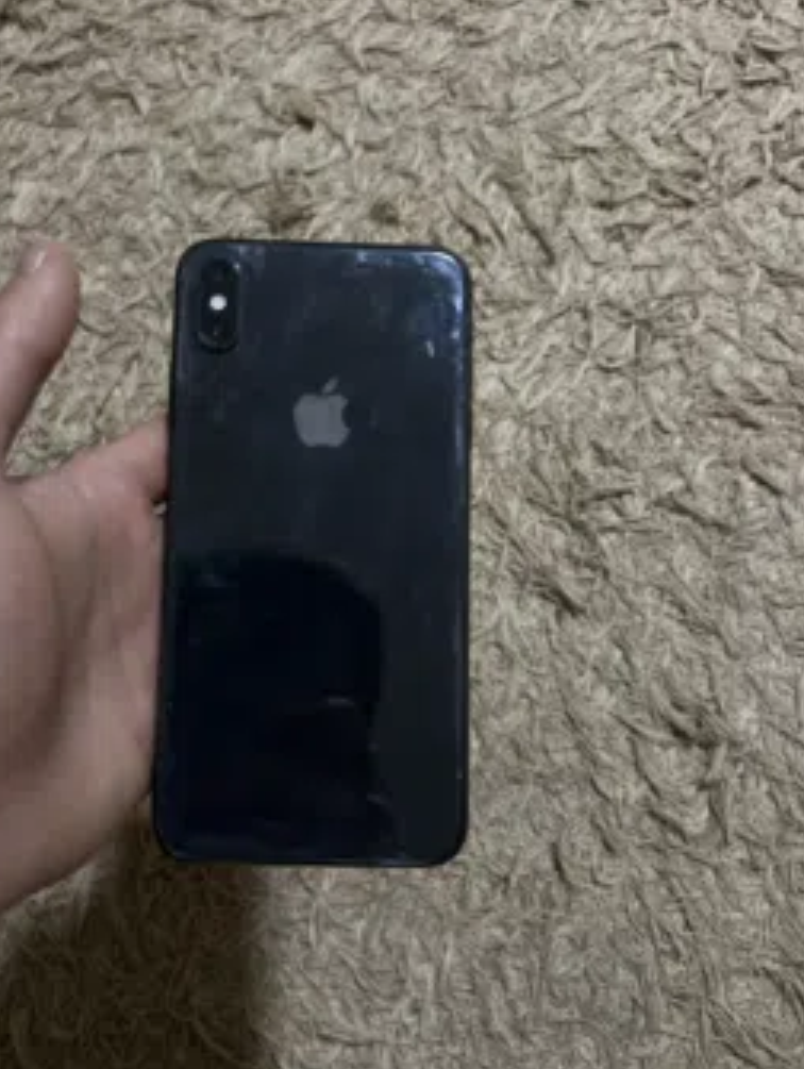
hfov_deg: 45.4
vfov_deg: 58.3
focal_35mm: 31
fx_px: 958
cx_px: 348
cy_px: 549
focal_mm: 5.7
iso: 800
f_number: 1.5
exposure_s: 1/30
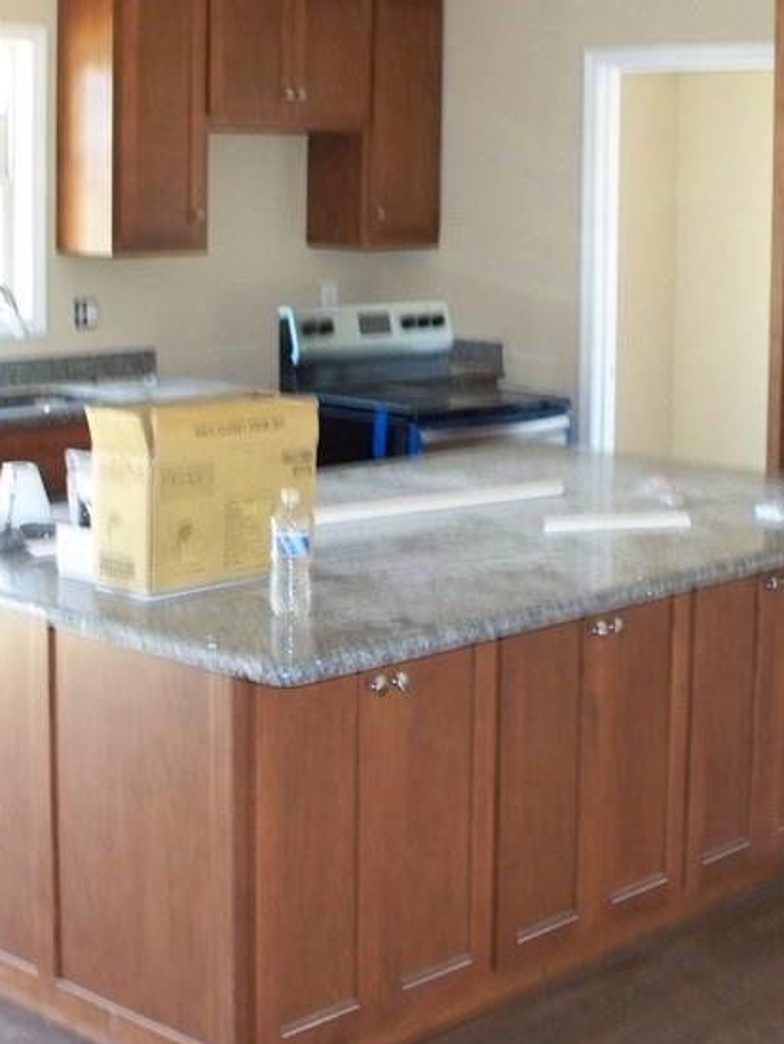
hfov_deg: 21.9
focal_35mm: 67
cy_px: 334
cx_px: 402
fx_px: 2022
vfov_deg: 28.7
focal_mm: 7.54
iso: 320
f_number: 2.8
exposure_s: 1/40
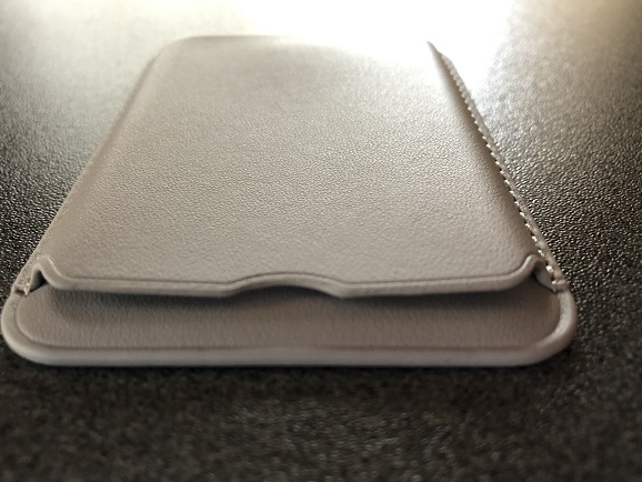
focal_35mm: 31
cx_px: 304
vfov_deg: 45.5
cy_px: 251
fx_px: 575
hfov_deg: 58.3
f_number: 1.8
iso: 80
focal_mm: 3.99
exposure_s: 1/6
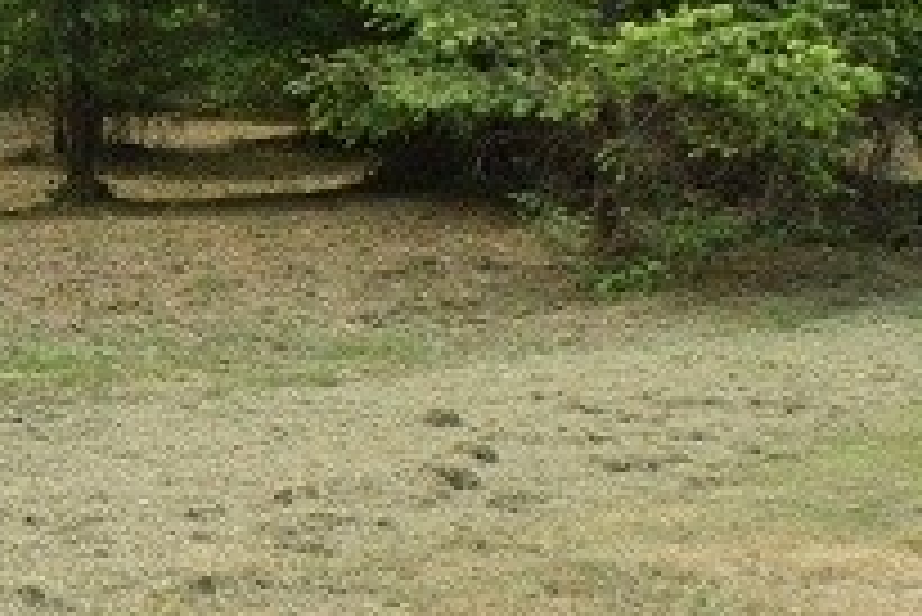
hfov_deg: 13.3
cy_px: 184
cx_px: -144
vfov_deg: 9.1
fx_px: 3875
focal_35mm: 151
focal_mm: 23
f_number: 5.6
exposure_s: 1/1250
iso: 400
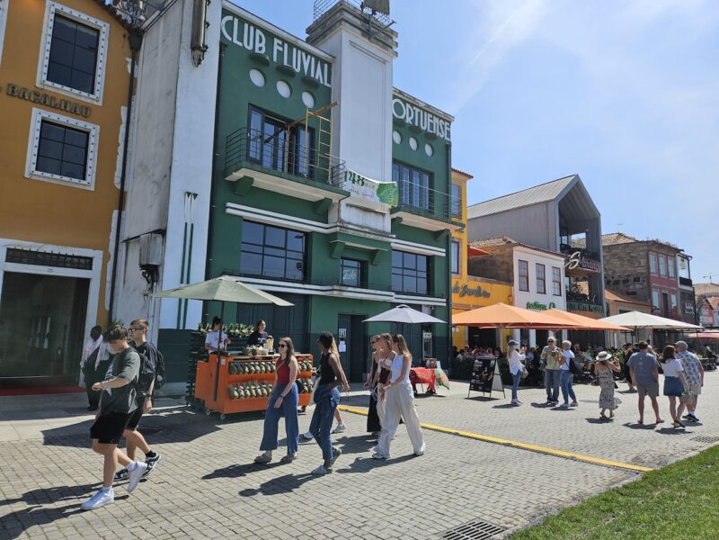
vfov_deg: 58.9
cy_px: 270
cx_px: 360
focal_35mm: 23
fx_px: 478
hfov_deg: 73.9
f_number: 1.8
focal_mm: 5.4
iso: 25
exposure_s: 1/2296
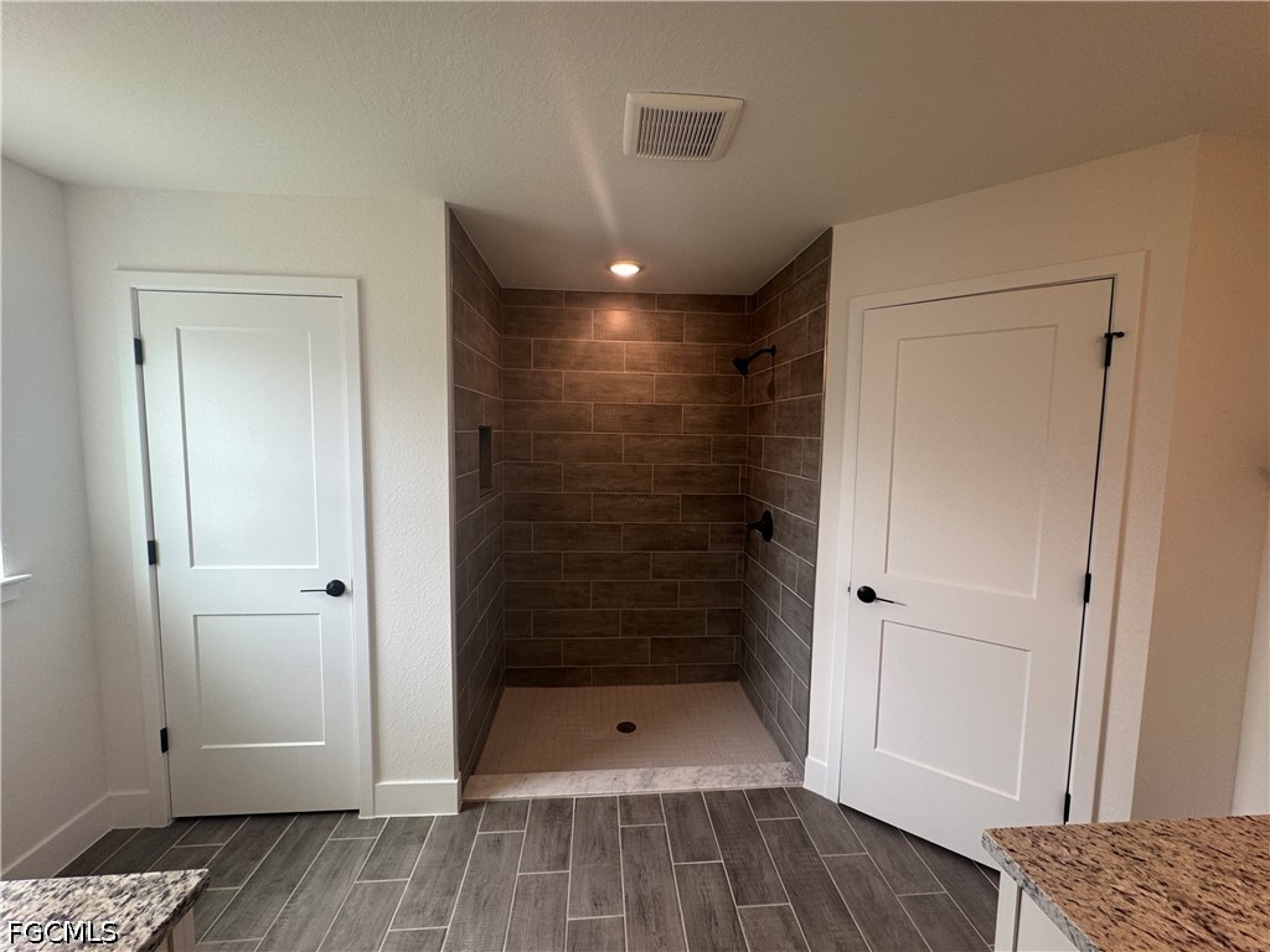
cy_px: 476
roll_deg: -0.2
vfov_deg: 85.7
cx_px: 635
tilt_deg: -3.6
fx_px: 514
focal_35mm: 14
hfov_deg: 102.1
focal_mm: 2.22
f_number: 2.2
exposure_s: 1/120
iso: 80
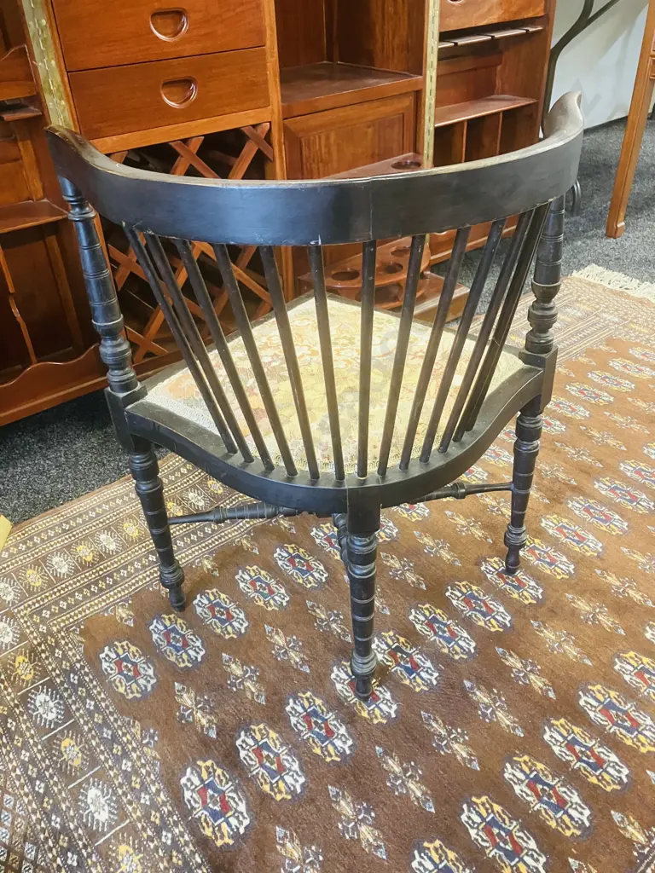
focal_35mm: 28
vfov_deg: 63.4
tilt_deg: -33.8
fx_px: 706
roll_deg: +2.1
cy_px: 436
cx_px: 328
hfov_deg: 49.7
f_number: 1.8
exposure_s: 1/25
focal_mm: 3.99
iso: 320
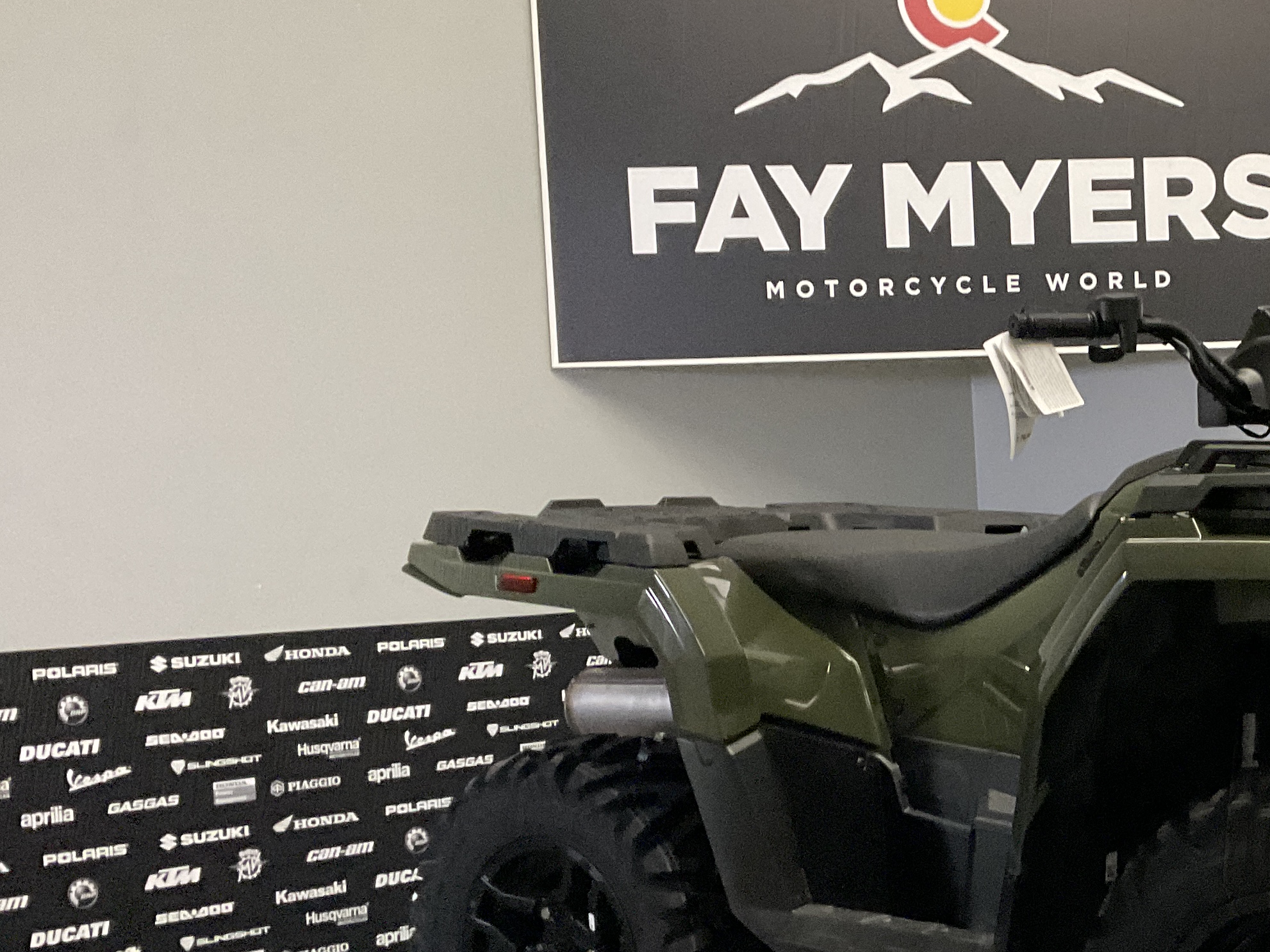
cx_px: 1128
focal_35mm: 59
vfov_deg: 24.8
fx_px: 2164
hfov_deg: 31.3
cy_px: 587
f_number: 1.8
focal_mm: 3
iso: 250
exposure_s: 1/60
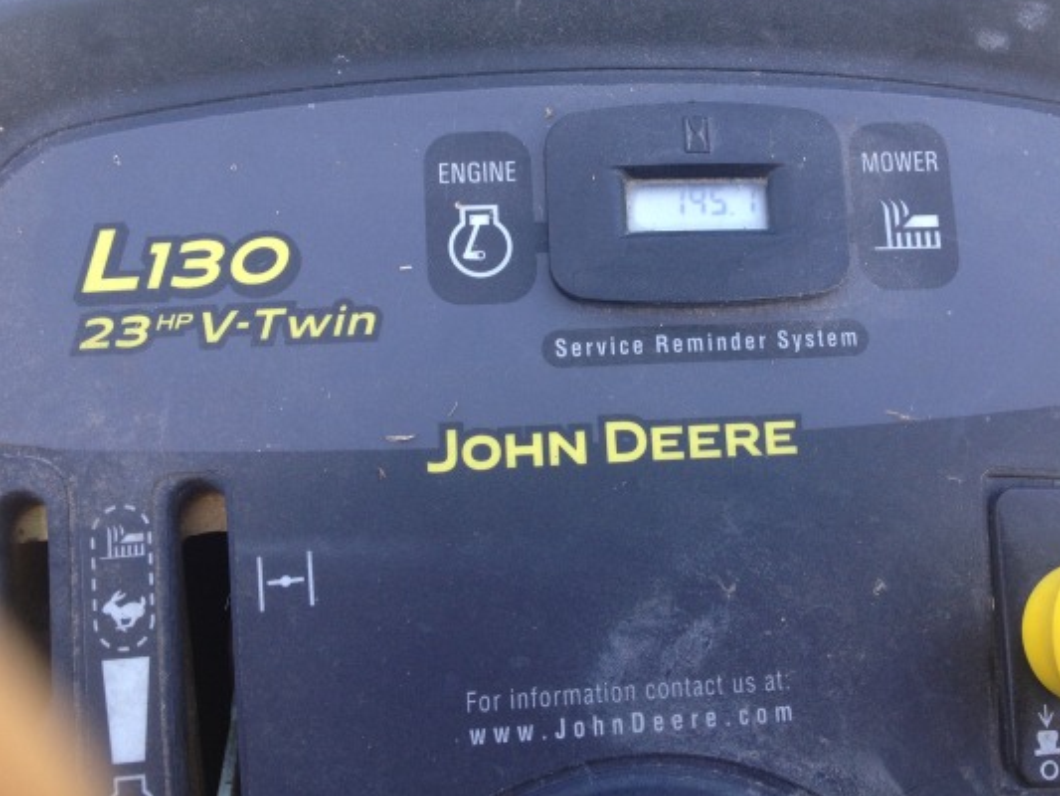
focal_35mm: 42
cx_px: 601
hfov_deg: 44.7
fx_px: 1286
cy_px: 320
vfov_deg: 34.3
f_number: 2.4
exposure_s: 1/120
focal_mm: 4.28
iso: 50
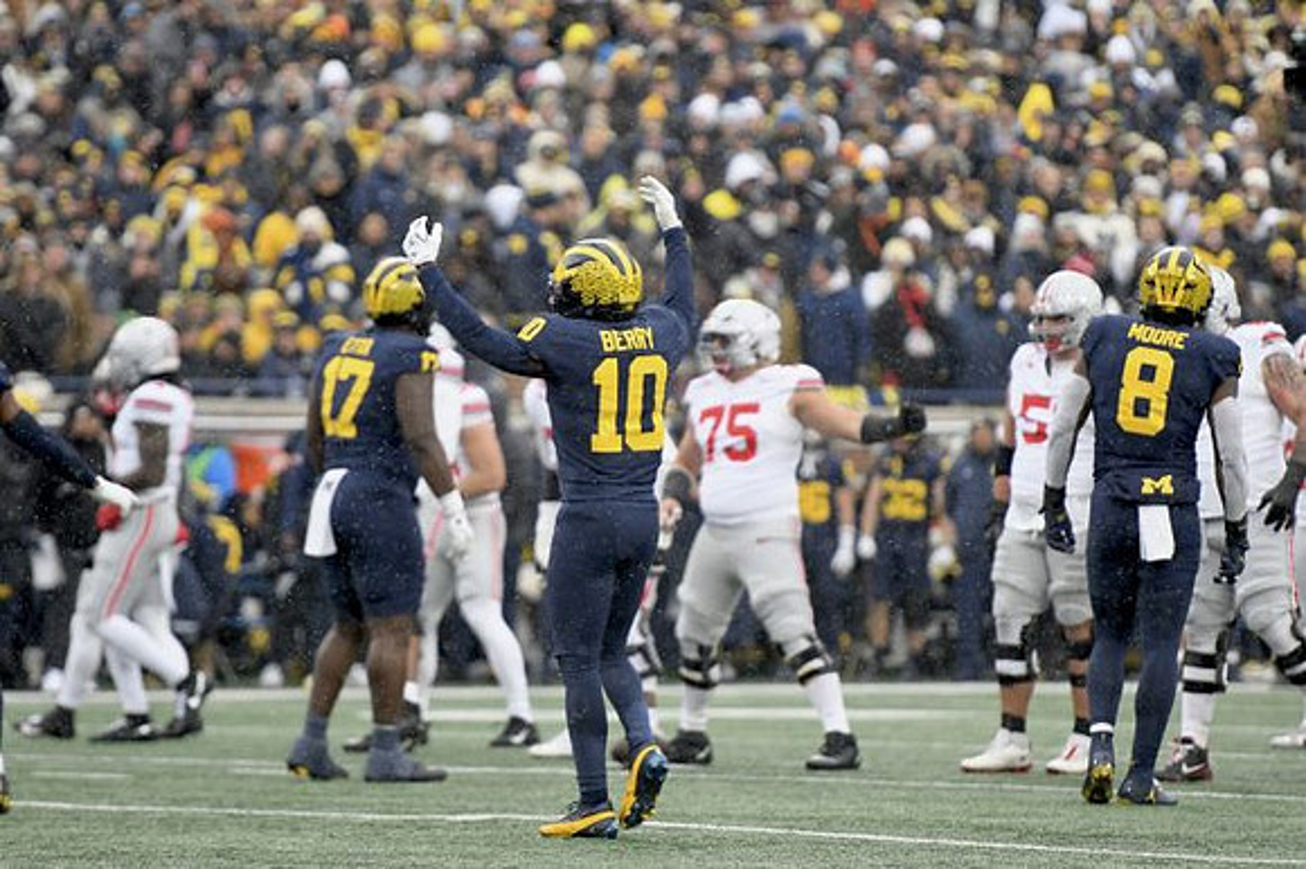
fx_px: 10877
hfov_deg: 6.9
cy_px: 434
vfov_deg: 4.6
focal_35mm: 300
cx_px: 653
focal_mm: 200
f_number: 2.8
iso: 800
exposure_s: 1/1000
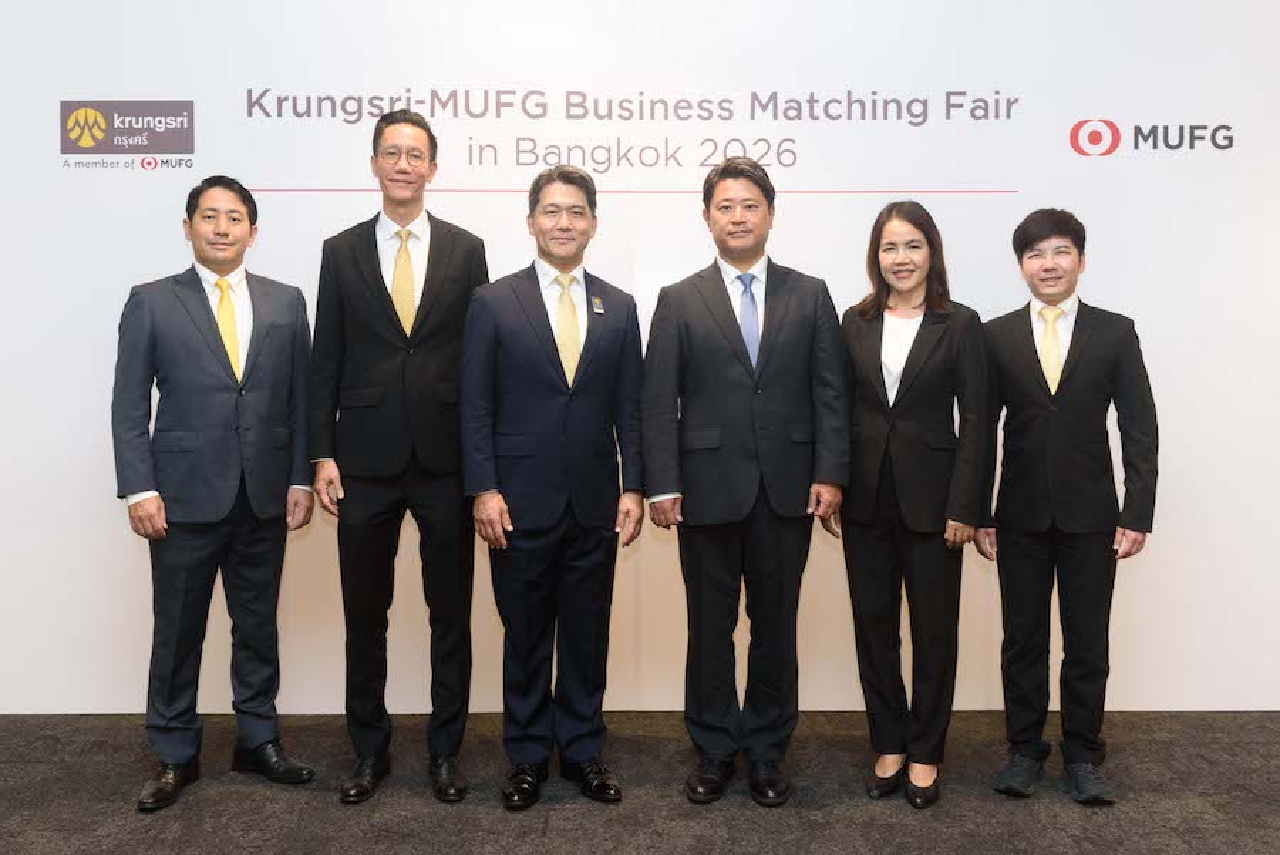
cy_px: 428
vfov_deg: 45.0
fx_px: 1032
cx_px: 640
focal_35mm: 29
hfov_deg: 63.6
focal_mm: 29
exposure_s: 1/80
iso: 800
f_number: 5
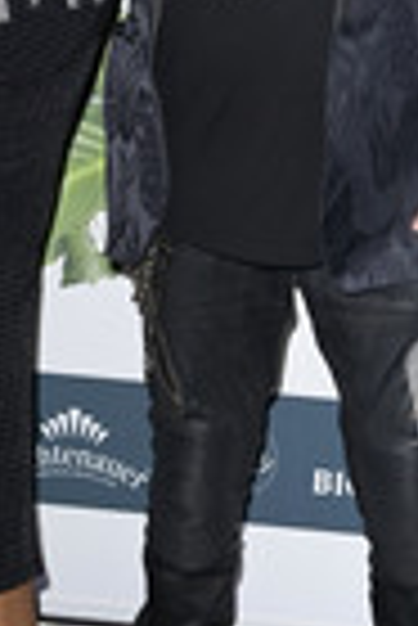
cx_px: 229
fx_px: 2397
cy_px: 158
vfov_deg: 14.8
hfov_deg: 10.0
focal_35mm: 138
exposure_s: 1/250
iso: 640
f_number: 6.3
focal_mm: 48
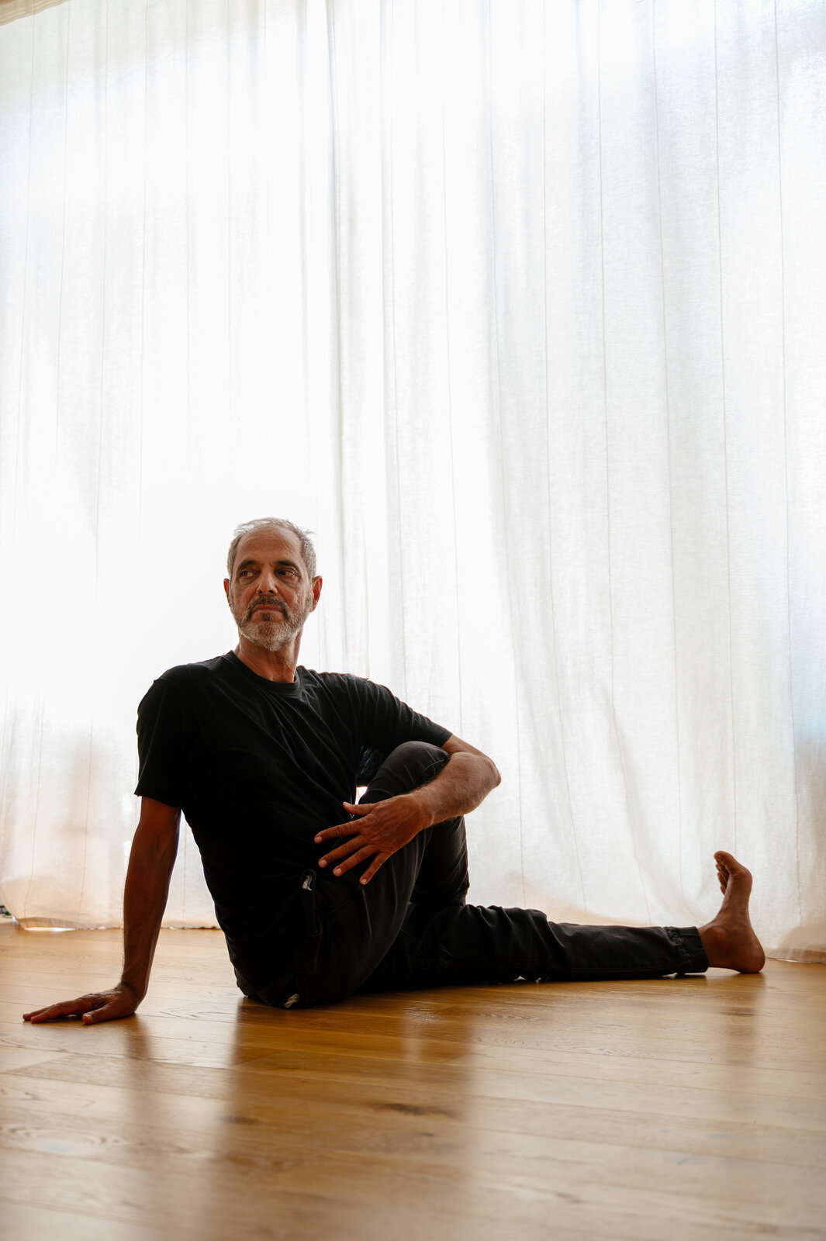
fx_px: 1550
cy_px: 620
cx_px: 413
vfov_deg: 43.6
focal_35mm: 45
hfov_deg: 29.8
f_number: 2.8
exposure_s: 1/250
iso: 2500
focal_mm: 45
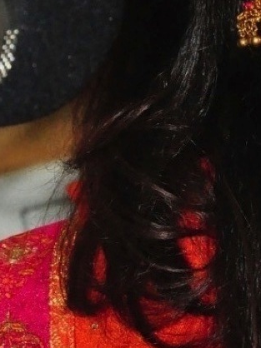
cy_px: 125
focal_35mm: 654
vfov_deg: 3.0
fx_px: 6582
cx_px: 350
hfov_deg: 2.3
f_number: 7.1
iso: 3200
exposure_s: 1/125
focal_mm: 105
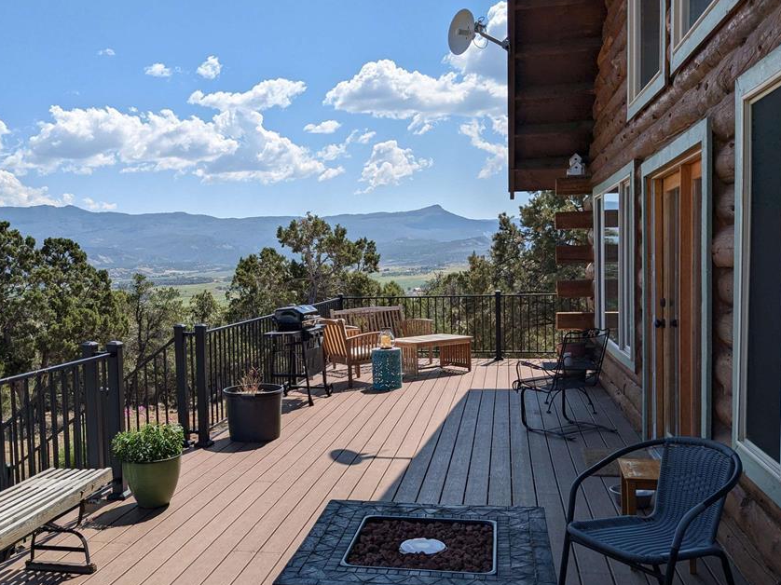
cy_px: 313
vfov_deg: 42.9
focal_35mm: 33
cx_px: 317
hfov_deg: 55.0
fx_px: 744
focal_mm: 4.38
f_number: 1.73
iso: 54
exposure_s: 1/4673
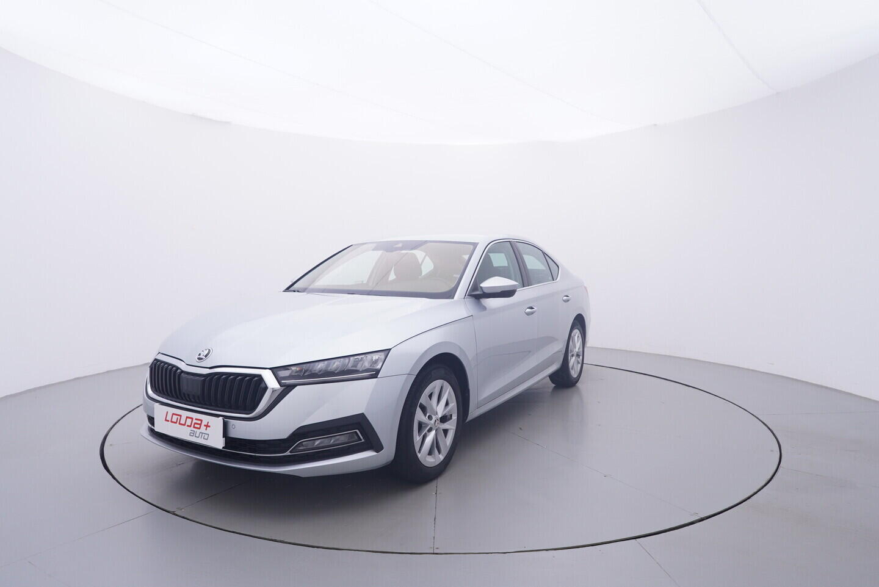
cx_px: 440
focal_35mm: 22
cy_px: 294
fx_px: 550
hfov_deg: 77.3
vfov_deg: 56.2
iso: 200
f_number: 5
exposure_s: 1/80
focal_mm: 15
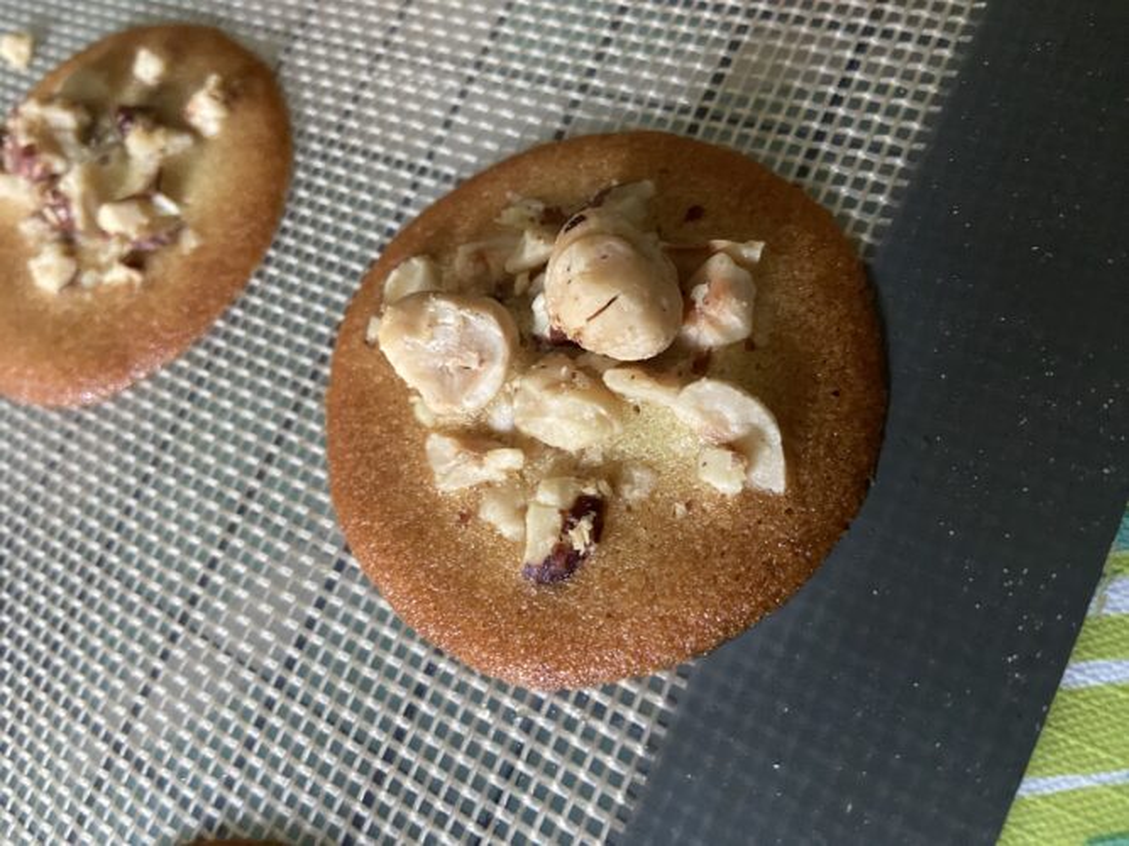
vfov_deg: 54.9
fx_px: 815
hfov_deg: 69.4
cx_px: 564
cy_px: 423
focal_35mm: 25
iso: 640
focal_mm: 4.25
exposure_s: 1/32
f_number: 1.8
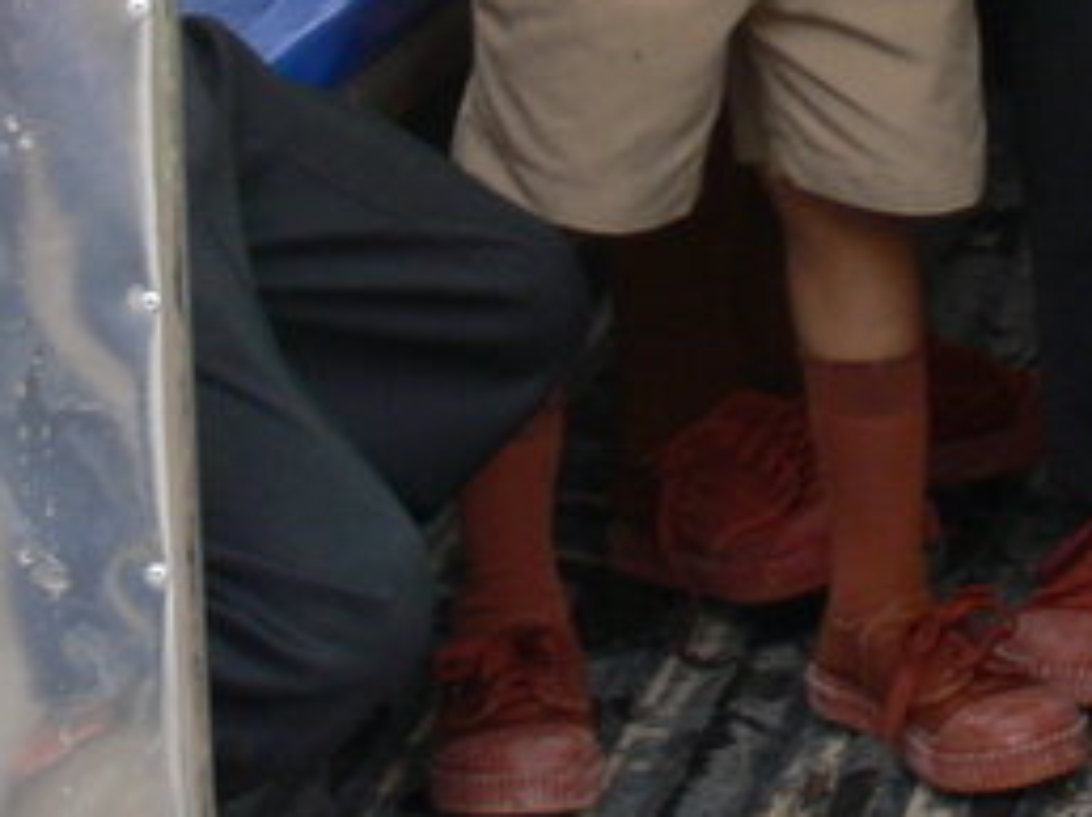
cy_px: -567
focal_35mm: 139
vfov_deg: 10.2
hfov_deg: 14.1
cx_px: 1007
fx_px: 4381
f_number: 2.8
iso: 80
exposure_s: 1/30
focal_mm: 7.4
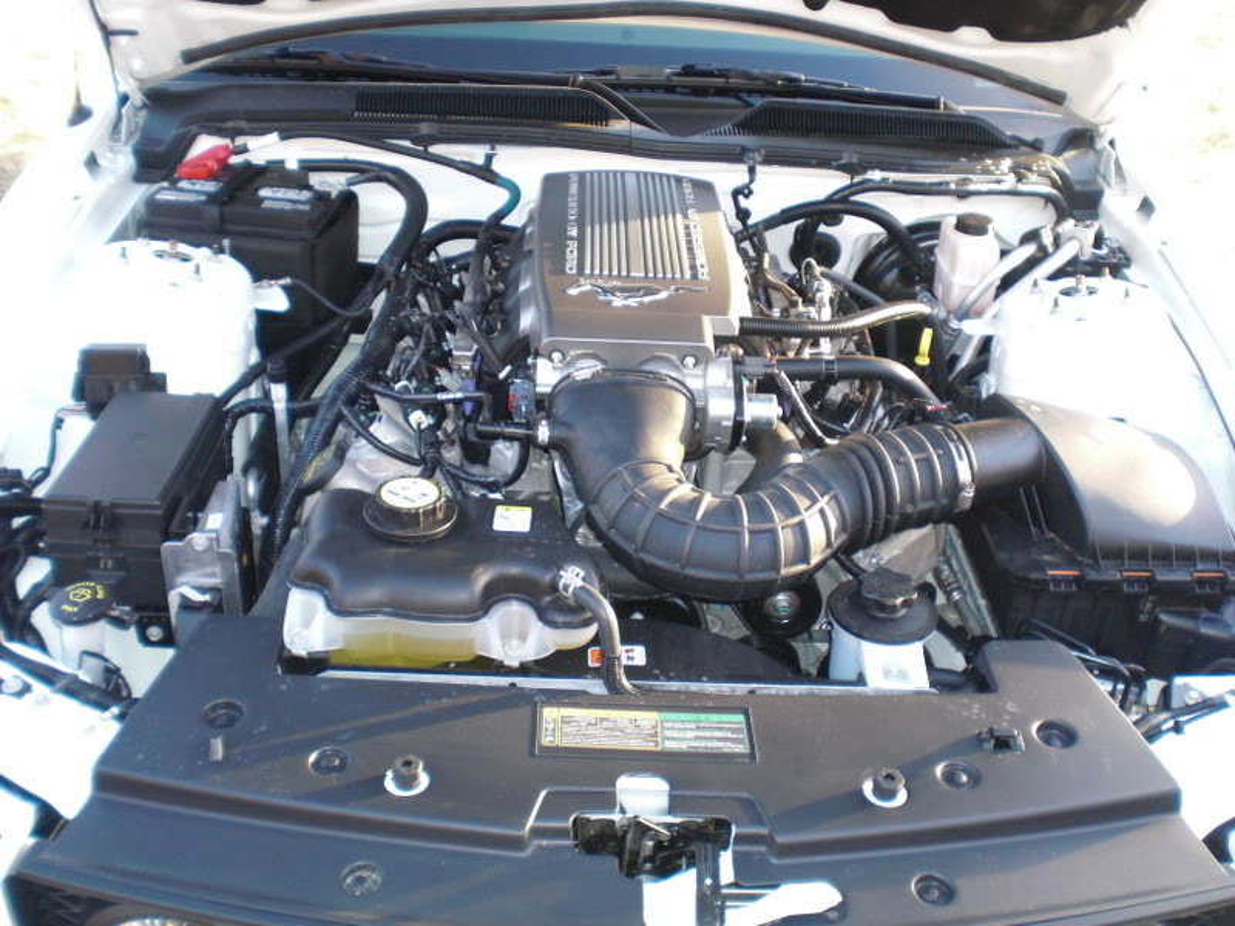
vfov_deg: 37.7
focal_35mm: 38
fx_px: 1356
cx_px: 618
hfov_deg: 49.0
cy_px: 463
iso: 200
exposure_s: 1/60
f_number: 3.1
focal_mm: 6.3
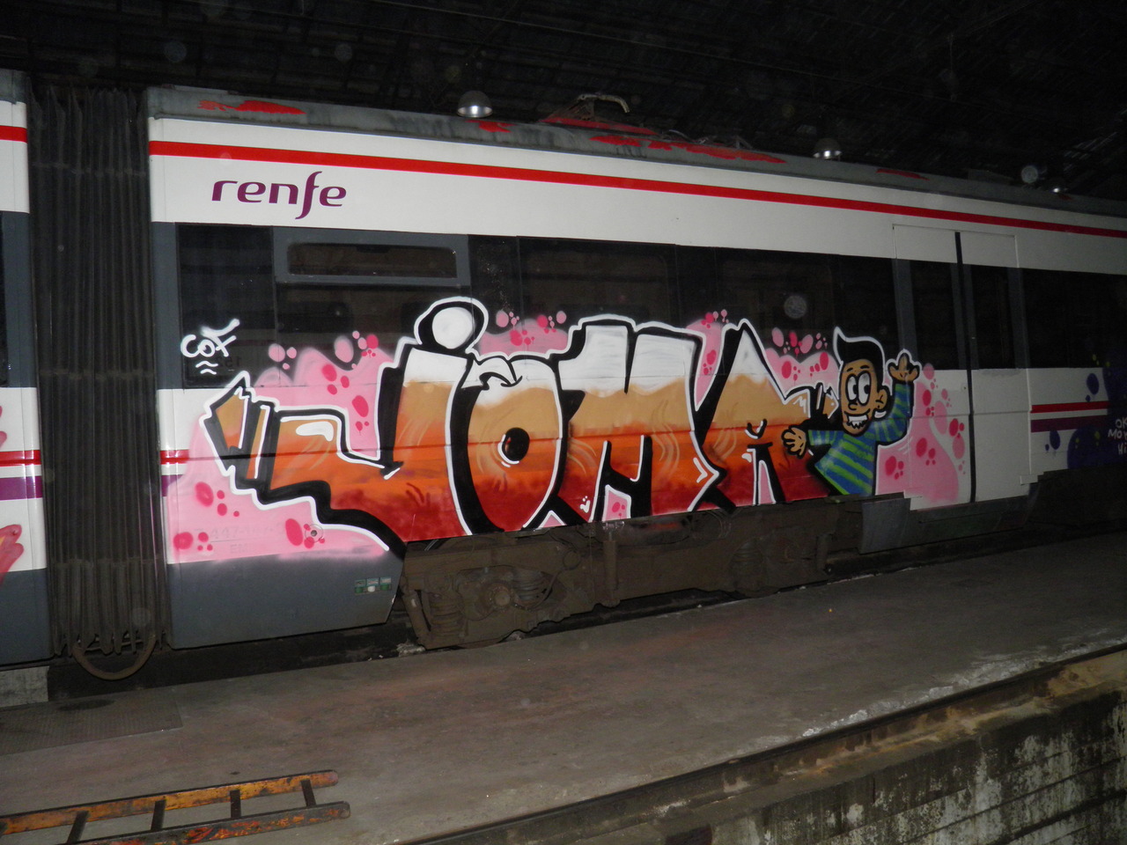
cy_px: 422
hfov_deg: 63.4
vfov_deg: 49.7
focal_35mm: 28
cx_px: 564
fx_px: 912
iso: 200
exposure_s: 1/30
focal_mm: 4.9
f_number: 2.8
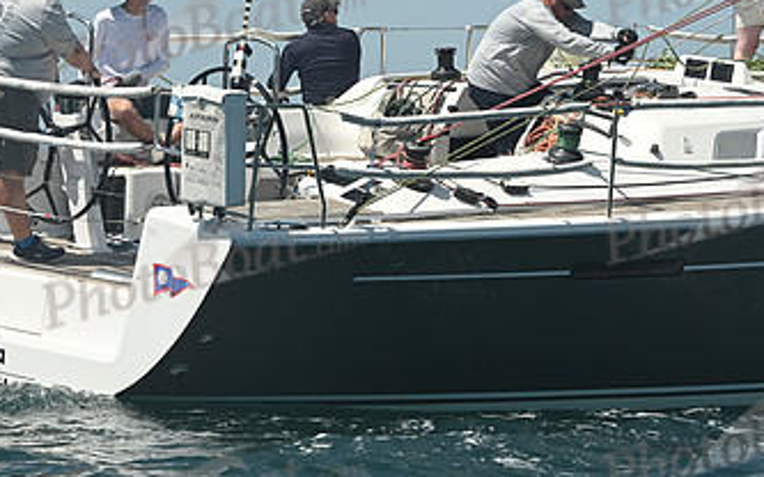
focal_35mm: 222
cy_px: 118
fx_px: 4622
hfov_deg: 9.4
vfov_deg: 5.9
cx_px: 486
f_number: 9
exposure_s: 1/1000
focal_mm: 125
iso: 320
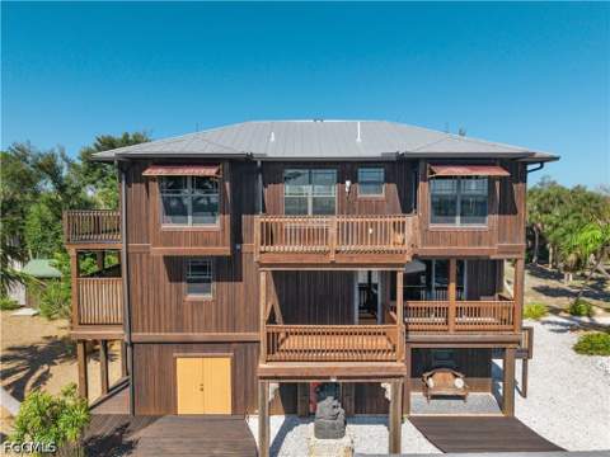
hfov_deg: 71.6
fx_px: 423
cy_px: 228
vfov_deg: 56.8
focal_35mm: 24
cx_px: 305
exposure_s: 1/640
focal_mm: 8.67
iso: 100
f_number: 1.8
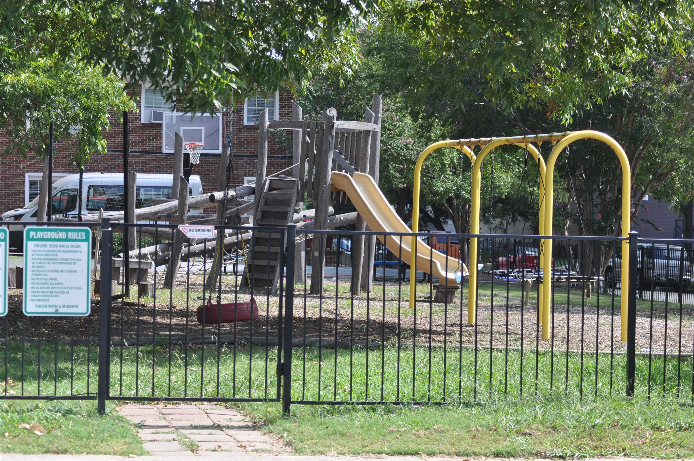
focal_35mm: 105
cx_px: 347
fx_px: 2022
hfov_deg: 19.5
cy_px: 230
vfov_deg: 13.0
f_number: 5.6
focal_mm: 70
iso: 200
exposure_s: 1/500
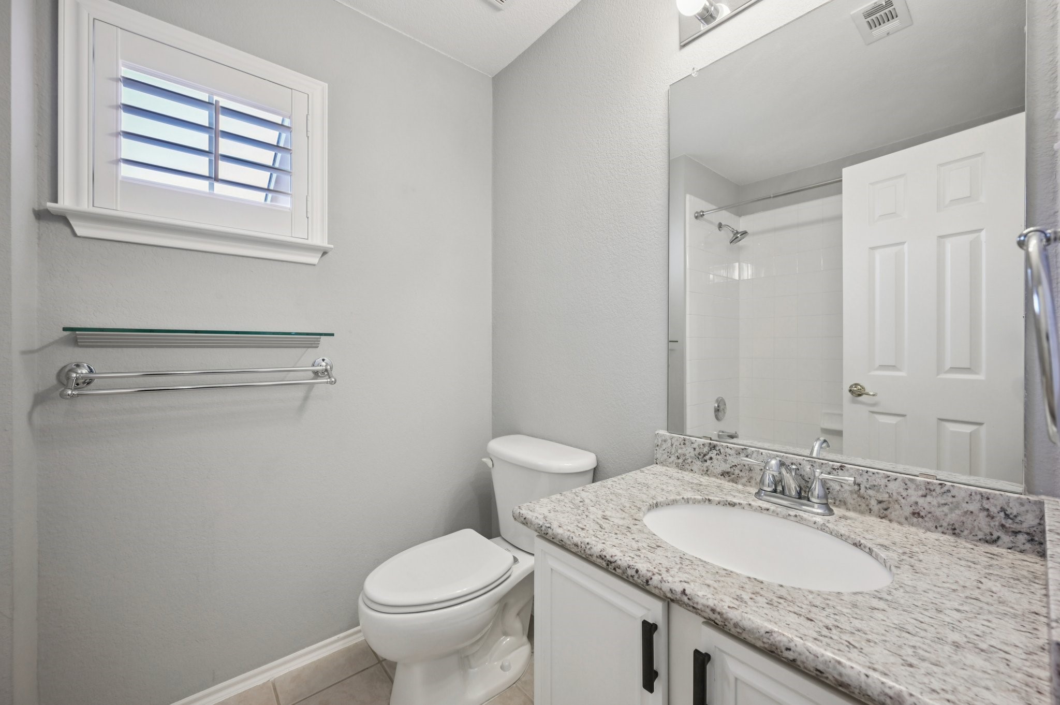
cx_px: 530
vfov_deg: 81.1
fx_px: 412
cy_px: 352
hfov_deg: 104.3
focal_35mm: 14
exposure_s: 1/15
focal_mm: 14
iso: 250
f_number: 9
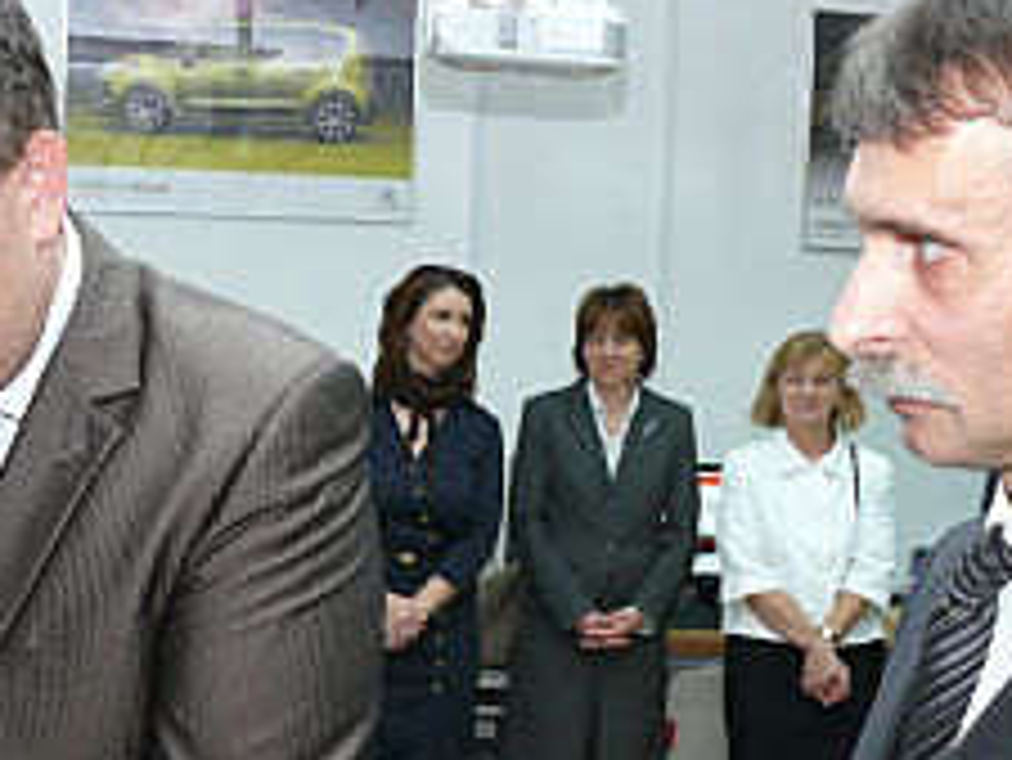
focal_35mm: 70
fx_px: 2048
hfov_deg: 27.6
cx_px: 324
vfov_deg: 20.5
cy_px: 706
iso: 100
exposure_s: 1/30
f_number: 2.8
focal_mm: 7.4
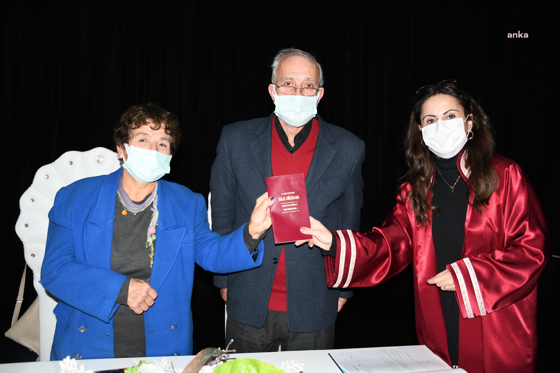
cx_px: 280
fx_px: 467
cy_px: 186
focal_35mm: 30
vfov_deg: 43.6
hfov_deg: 61.9
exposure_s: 1/60
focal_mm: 20
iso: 200
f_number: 3.5
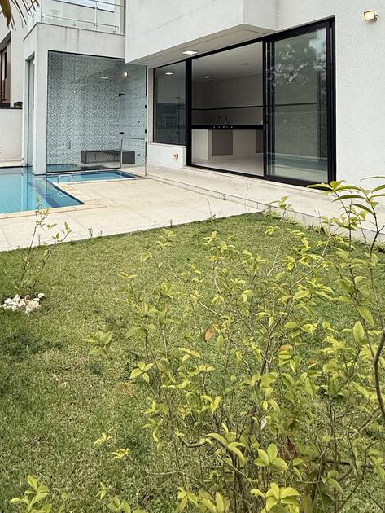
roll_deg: -0.4
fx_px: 356
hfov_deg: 56.4
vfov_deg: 66.3
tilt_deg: +2.5
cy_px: 118
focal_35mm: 24
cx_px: 155
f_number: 2.2
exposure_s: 1/809
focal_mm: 2.22
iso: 50
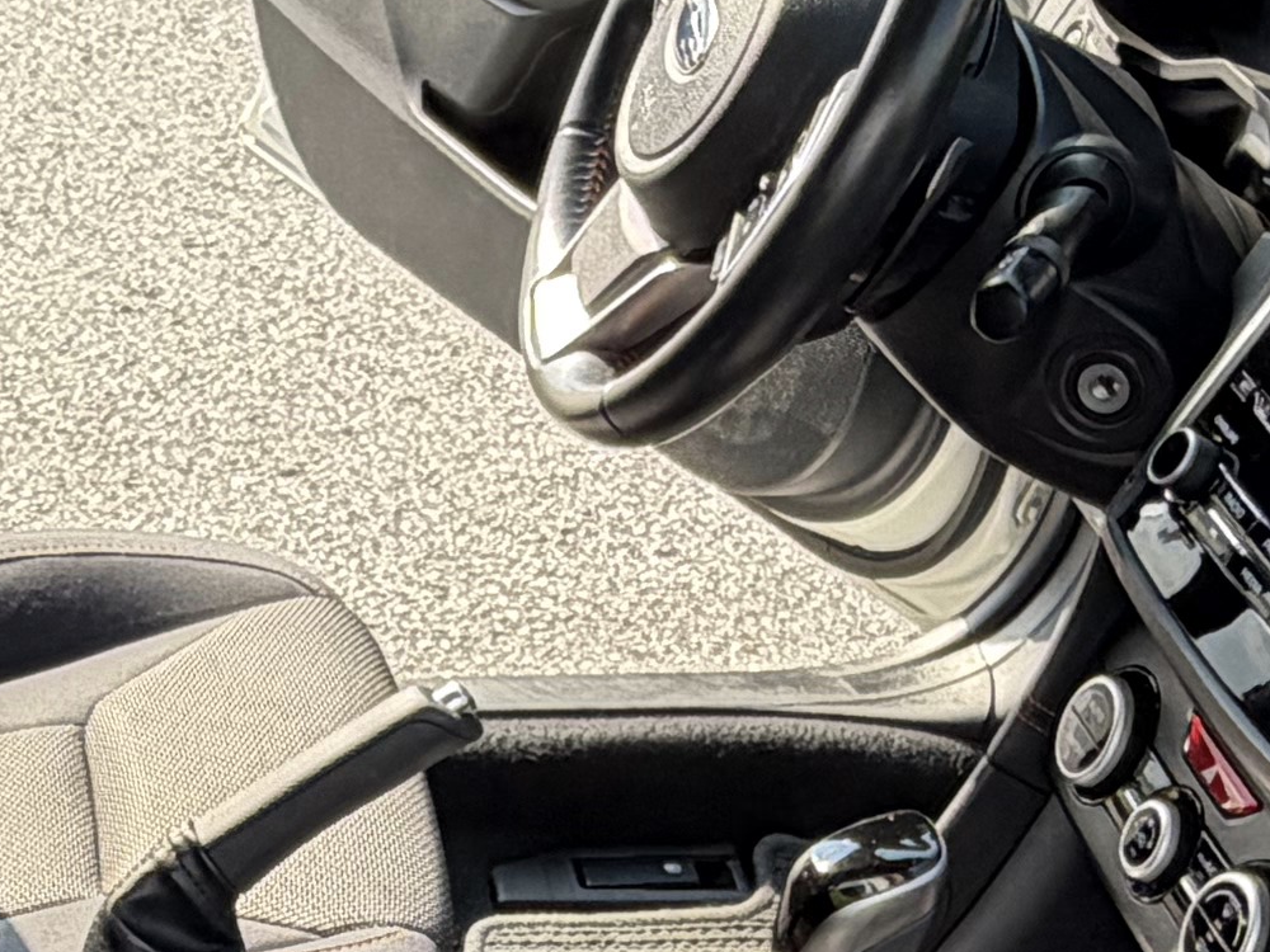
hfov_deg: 24.0
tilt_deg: -34.9
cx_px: 254
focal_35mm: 80
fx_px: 2935
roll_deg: +0.0
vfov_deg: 17.8
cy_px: 1037
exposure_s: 1/219
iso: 40
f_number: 2.2
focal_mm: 2.22
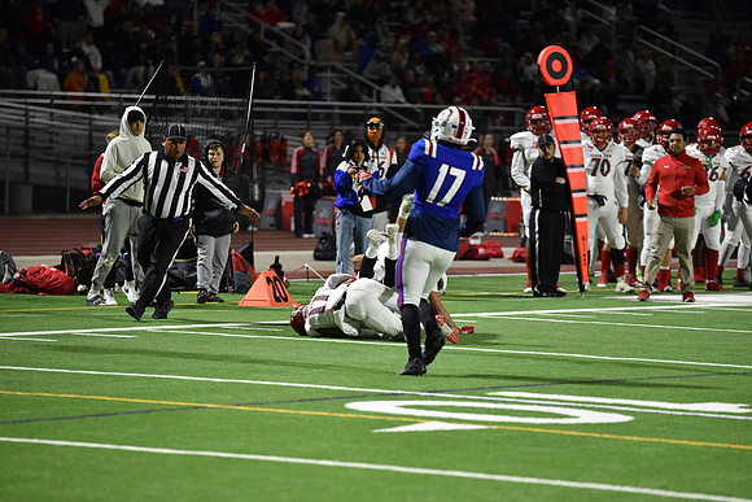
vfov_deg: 7.0
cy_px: 251
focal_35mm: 195
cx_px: 376
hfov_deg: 10.5
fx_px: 4074
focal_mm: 195
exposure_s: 1/500
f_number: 2.8
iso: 4500
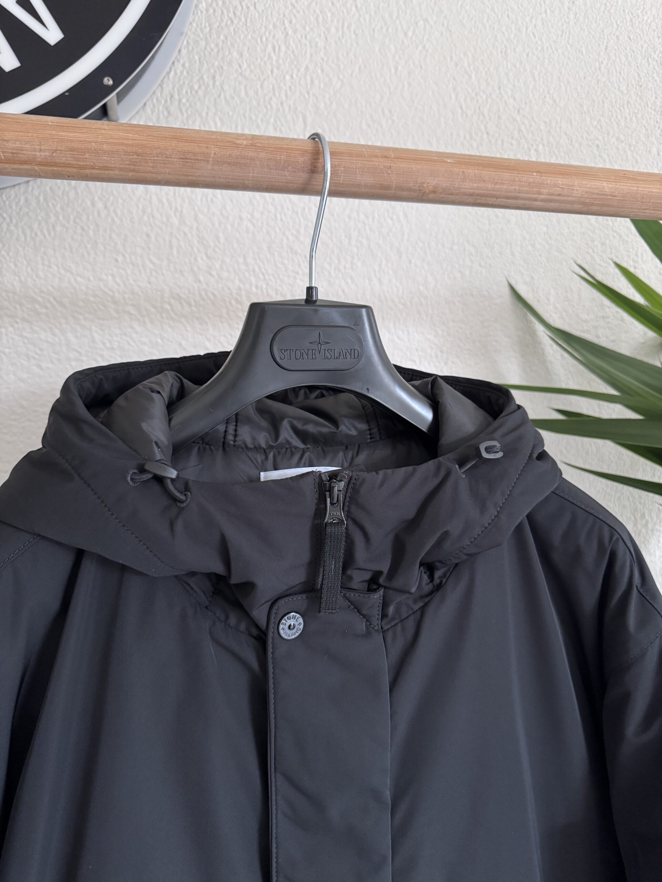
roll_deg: +1.1
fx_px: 612
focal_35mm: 24
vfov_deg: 71.6
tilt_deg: -3.7
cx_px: 331
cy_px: 441
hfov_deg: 56.8
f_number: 1.78
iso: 640
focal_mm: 6.76
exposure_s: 1/60
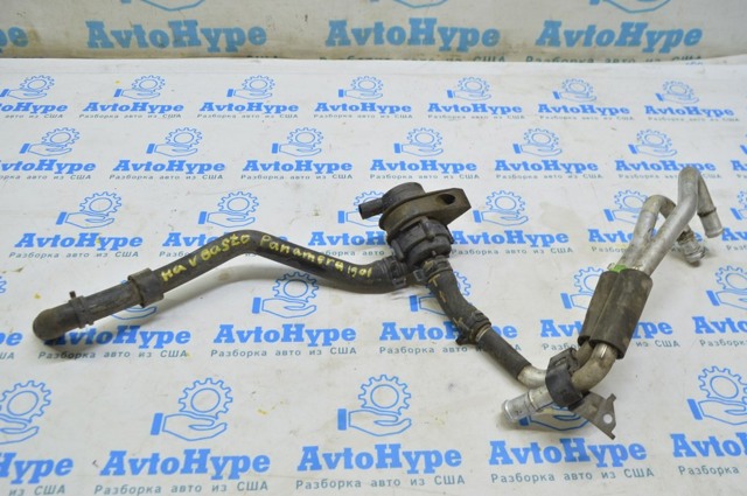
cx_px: 374
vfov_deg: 41.6
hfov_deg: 59.6
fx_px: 653
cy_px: 248
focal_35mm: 32
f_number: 5.6
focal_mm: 21
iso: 400
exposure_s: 1/20
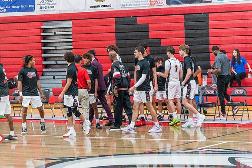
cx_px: 126
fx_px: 839
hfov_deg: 17.1
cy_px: 84
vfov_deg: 11.4
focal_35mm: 120
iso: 5000
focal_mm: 120
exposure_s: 1/320
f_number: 4
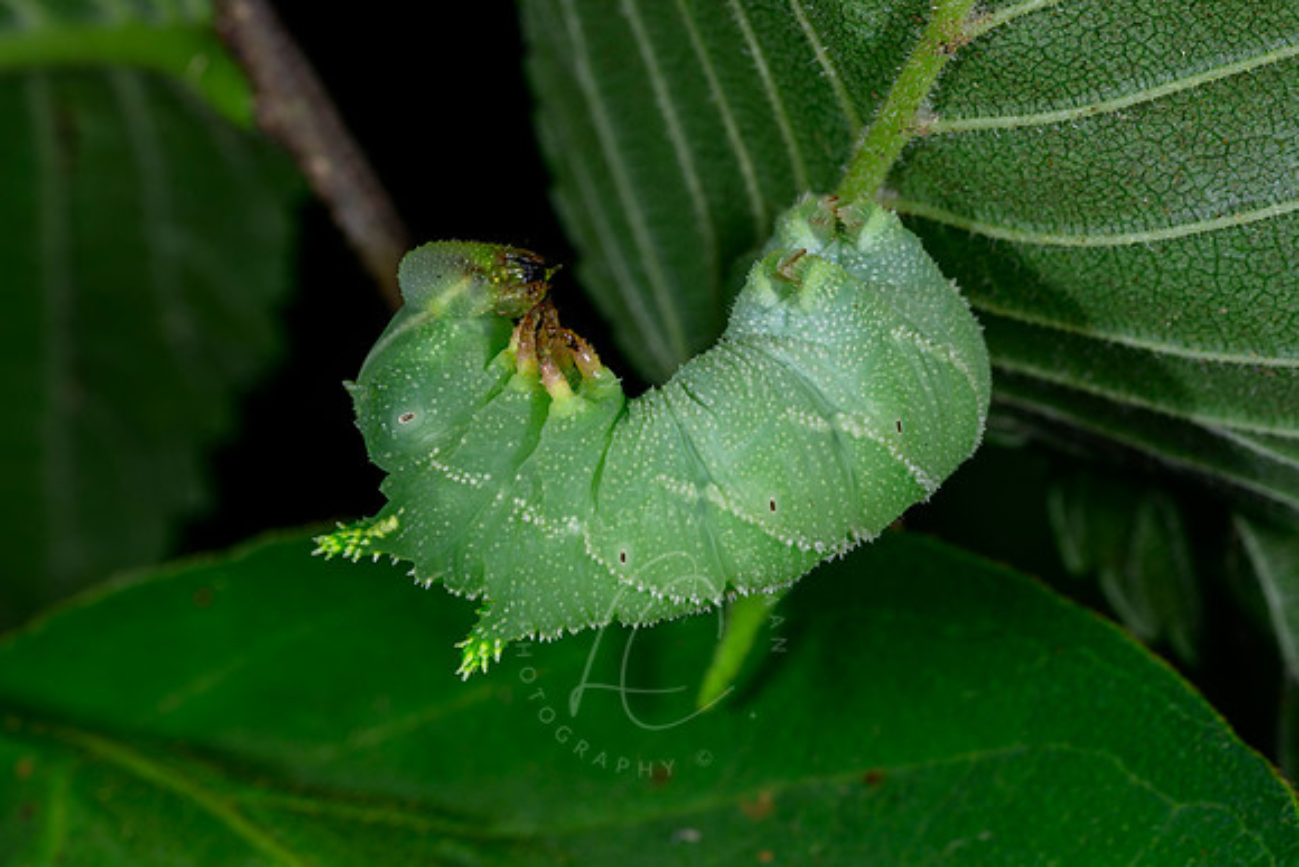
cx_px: 505
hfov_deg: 15.9
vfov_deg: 10.7
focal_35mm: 128
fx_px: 4633
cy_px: 337
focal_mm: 105
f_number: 25
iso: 64
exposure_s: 1/250
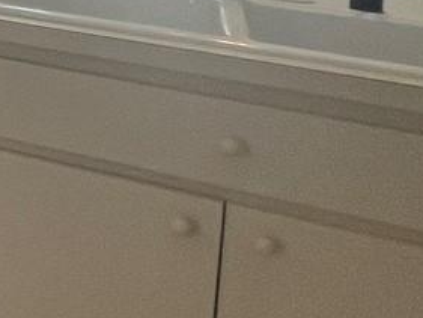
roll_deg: -0.5
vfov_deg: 17.6
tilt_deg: -2.4
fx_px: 905
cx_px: -617
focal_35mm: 74
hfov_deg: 14.7
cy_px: -173
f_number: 1.8
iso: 40
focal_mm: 1.57
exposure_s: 1/120
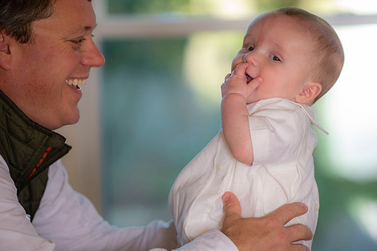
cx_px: 199
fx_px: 1937
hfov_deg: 11.1
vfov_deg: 7.4
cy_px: 137
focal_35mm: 185
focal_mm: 150
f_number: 2.8
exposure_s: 1/100
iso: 400
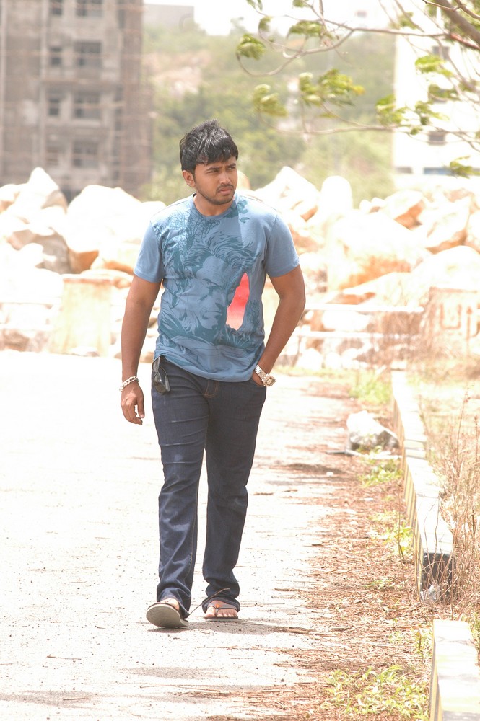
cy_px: 360
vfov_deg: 6.9
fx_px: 6010
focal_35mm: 300
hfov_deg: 4.6
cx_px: 240
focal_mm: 200
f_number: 8
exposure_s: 1/400
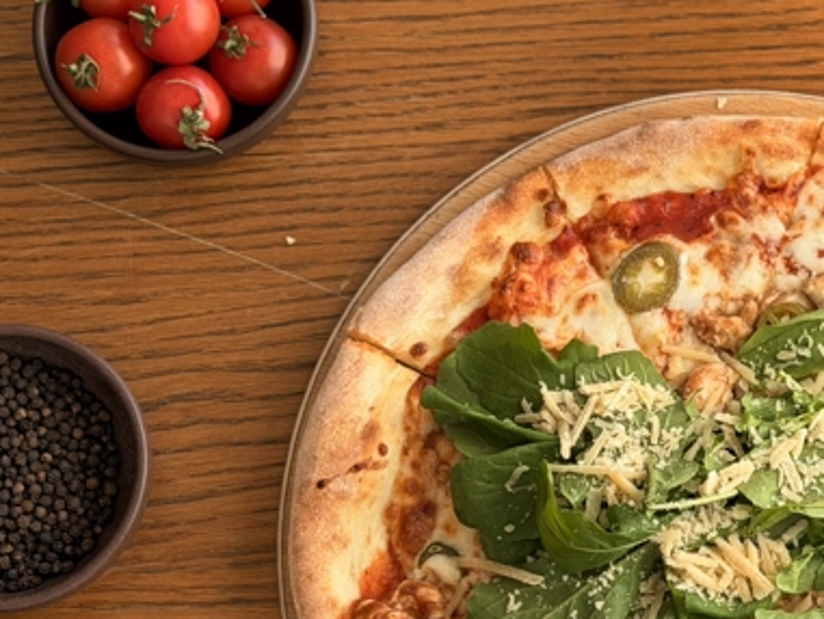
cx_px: 678
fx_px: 2667
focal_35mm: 112
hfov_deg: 17.4
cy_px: 369
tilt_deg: -78.7
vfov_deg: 13.2
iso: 64
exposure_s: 1/405
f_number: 1.78
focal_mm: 6.76
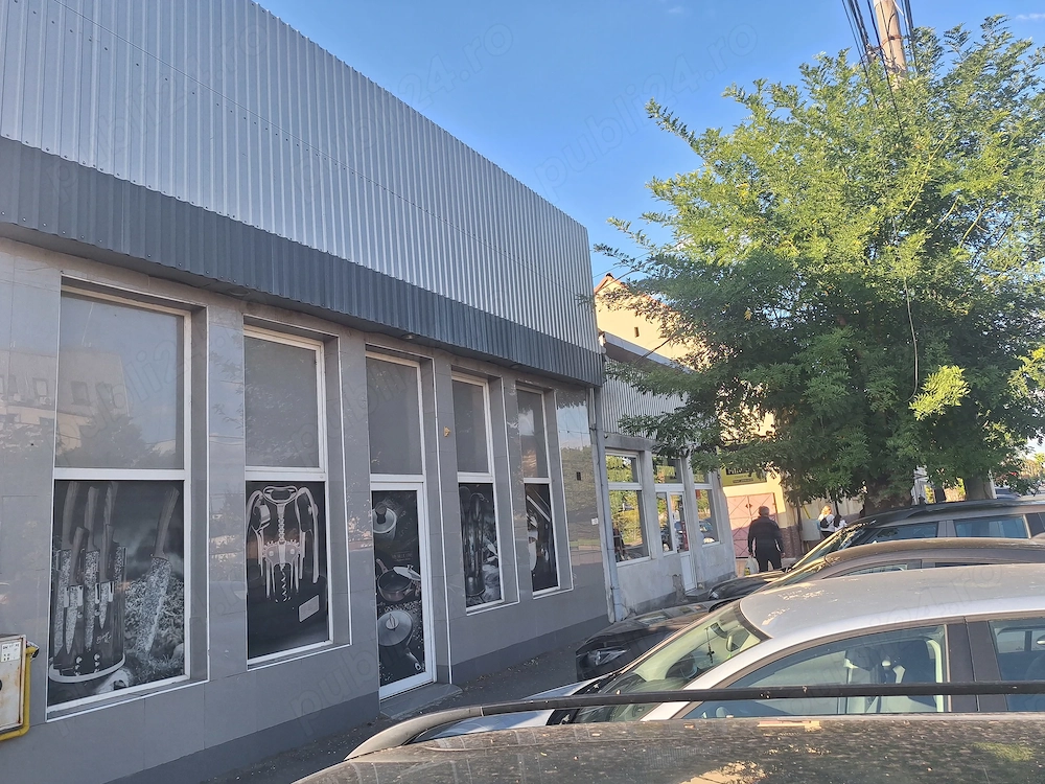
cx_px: 522
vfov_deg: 58.9
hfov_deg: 73.9
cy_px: 392
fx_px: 694
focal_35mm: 23
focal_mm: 5.54
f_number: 1.8
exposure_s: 1/752
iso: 40
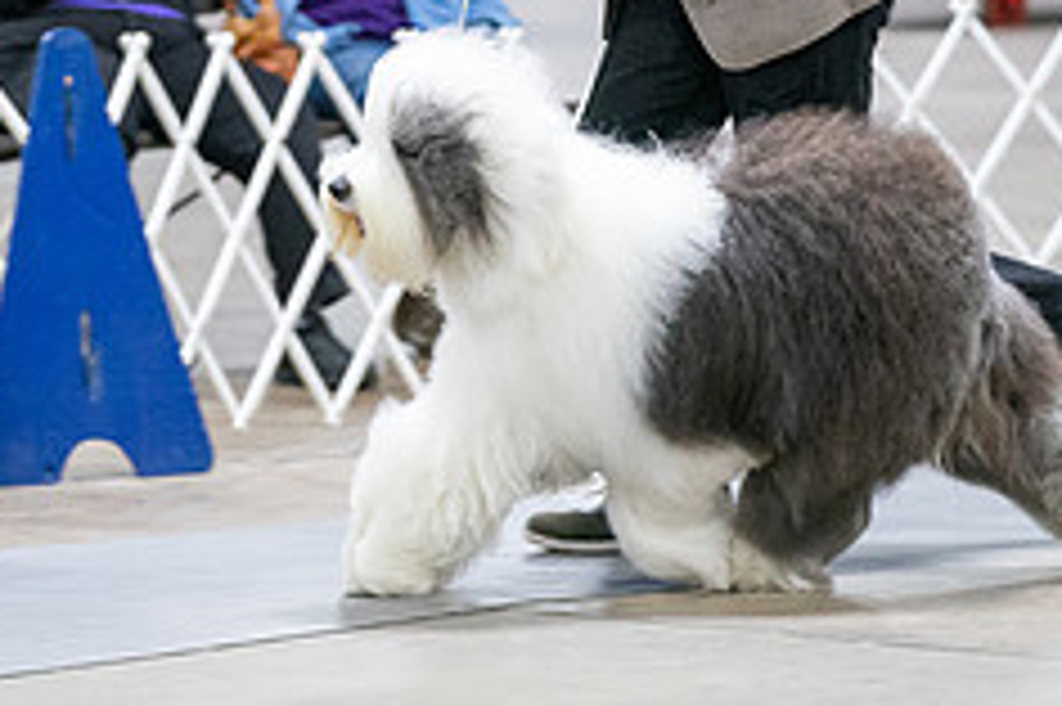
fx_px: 10435
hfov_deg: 5.8
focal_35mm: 354
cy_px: 47
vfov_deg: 3.9
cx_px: 338
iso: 5000
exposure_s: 1/200
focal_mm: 144
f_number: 2.8
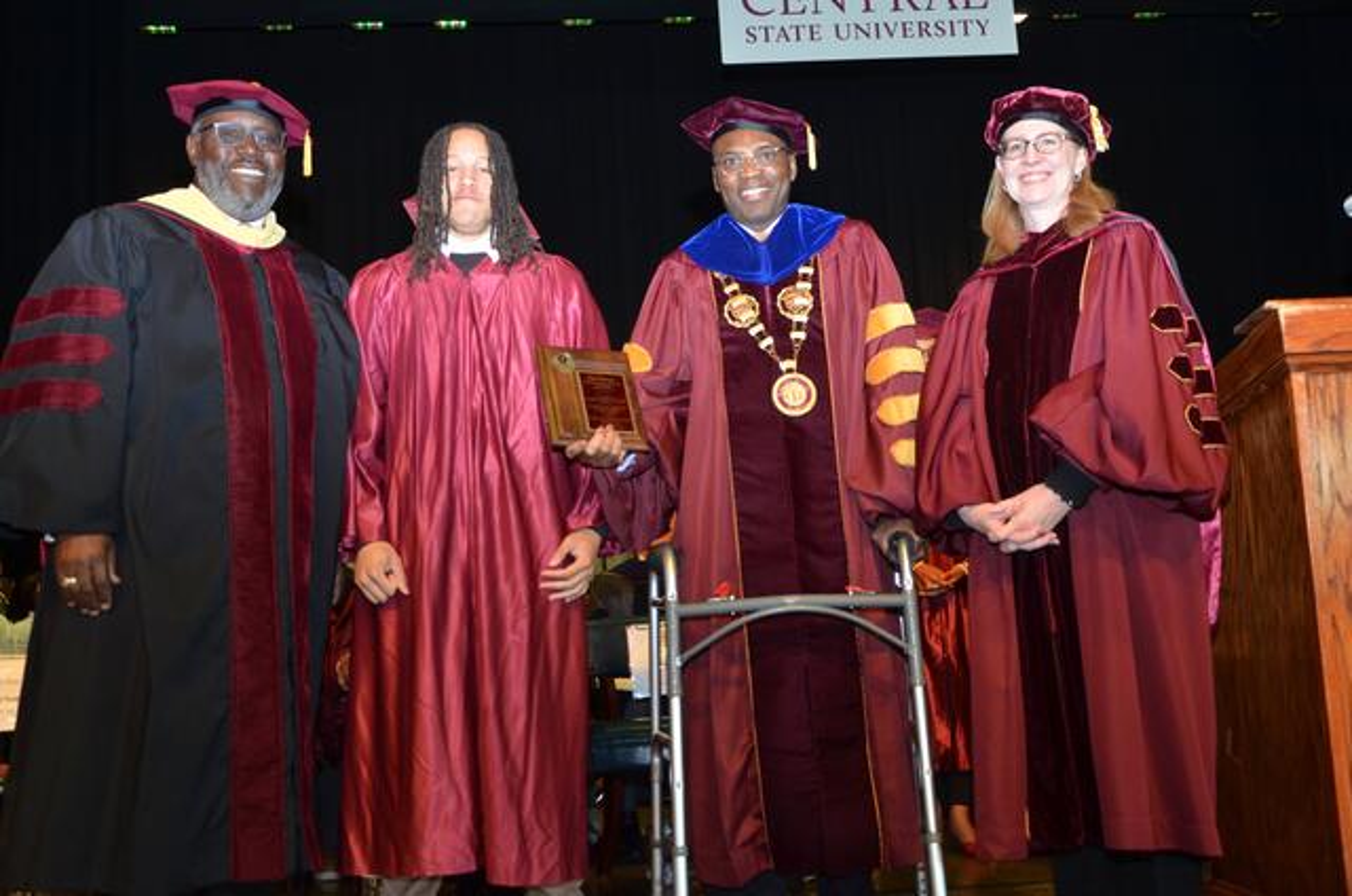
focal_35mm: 36
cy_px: 448
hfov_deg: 53.2
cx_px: 676
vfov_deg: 36.7
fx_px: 1349
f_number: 4
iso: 800
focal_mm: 24
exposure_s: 1/60
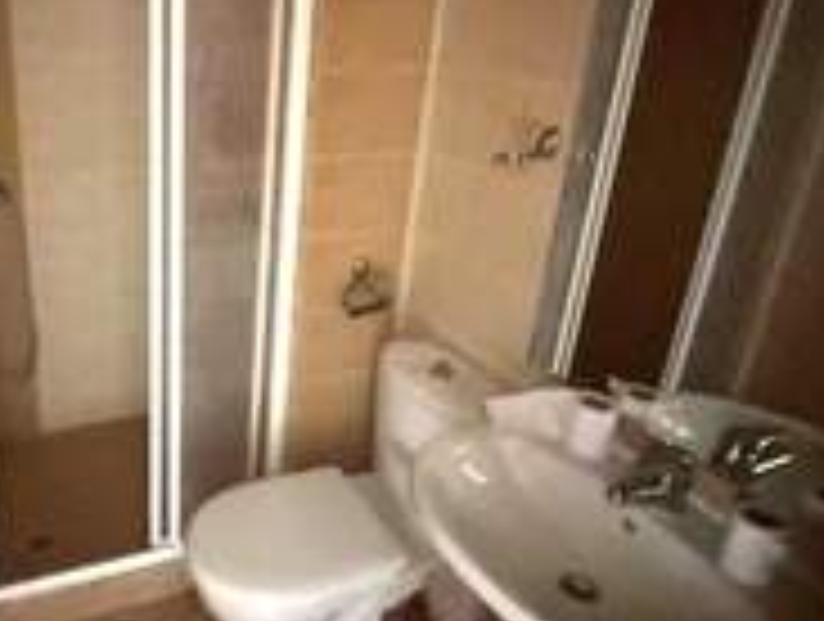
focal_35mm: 29
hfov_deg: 57.8
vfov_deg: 48.1
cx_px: 189
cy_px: 254
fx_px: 692
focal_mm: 2.22
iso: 2500
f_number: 2.2
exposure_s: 1/30
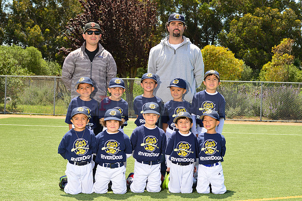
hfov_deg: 25.4
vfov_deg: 17.1
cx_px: 151
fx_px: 671
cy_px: 100
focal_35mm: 80
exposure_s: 1/250
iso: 250
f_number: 11
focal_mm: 80
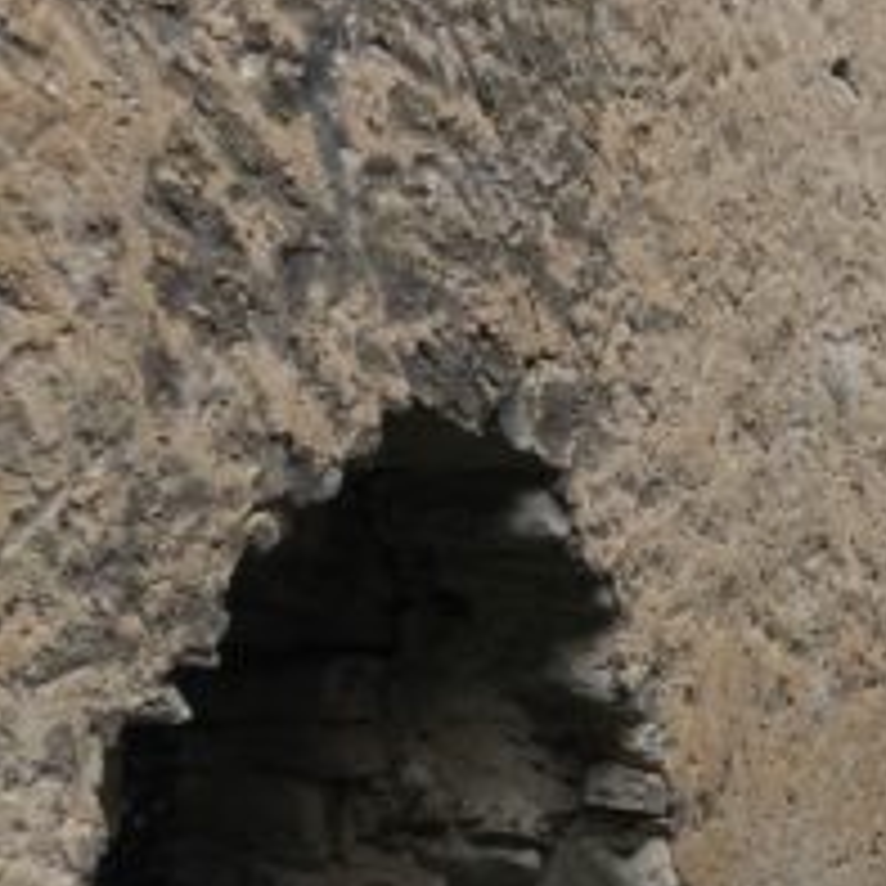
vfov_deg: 17.2
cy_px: 760
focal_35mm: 100
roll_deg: -0.2
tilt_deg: +3.0
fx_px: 2896
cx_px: 1723
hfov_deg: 14.6
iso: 32
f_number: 2.2
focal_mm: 4.15
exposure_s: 1/807
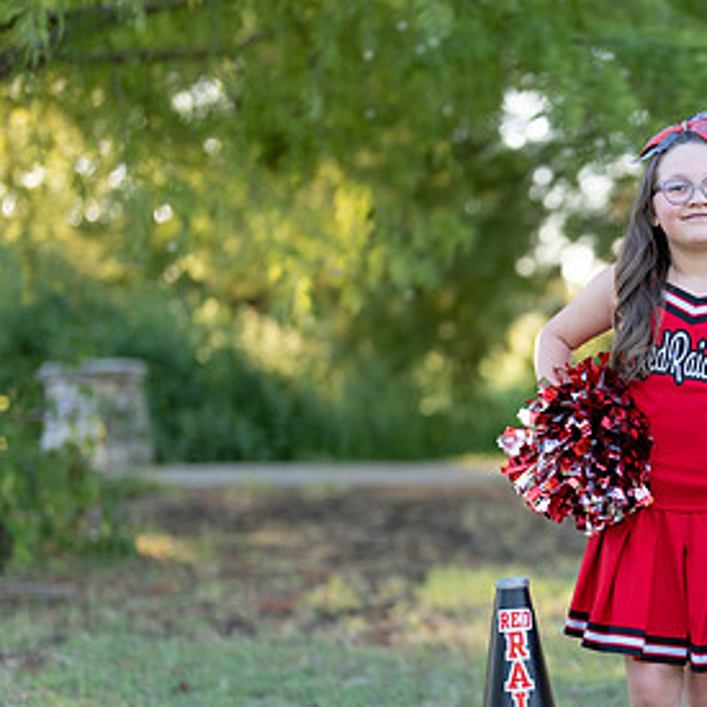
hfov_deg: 17.4
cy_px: 476
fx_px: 2265
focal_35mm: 98
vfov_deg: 17.7
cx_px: 694
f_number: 1.2
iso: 100
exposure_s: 1/800
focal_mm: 50
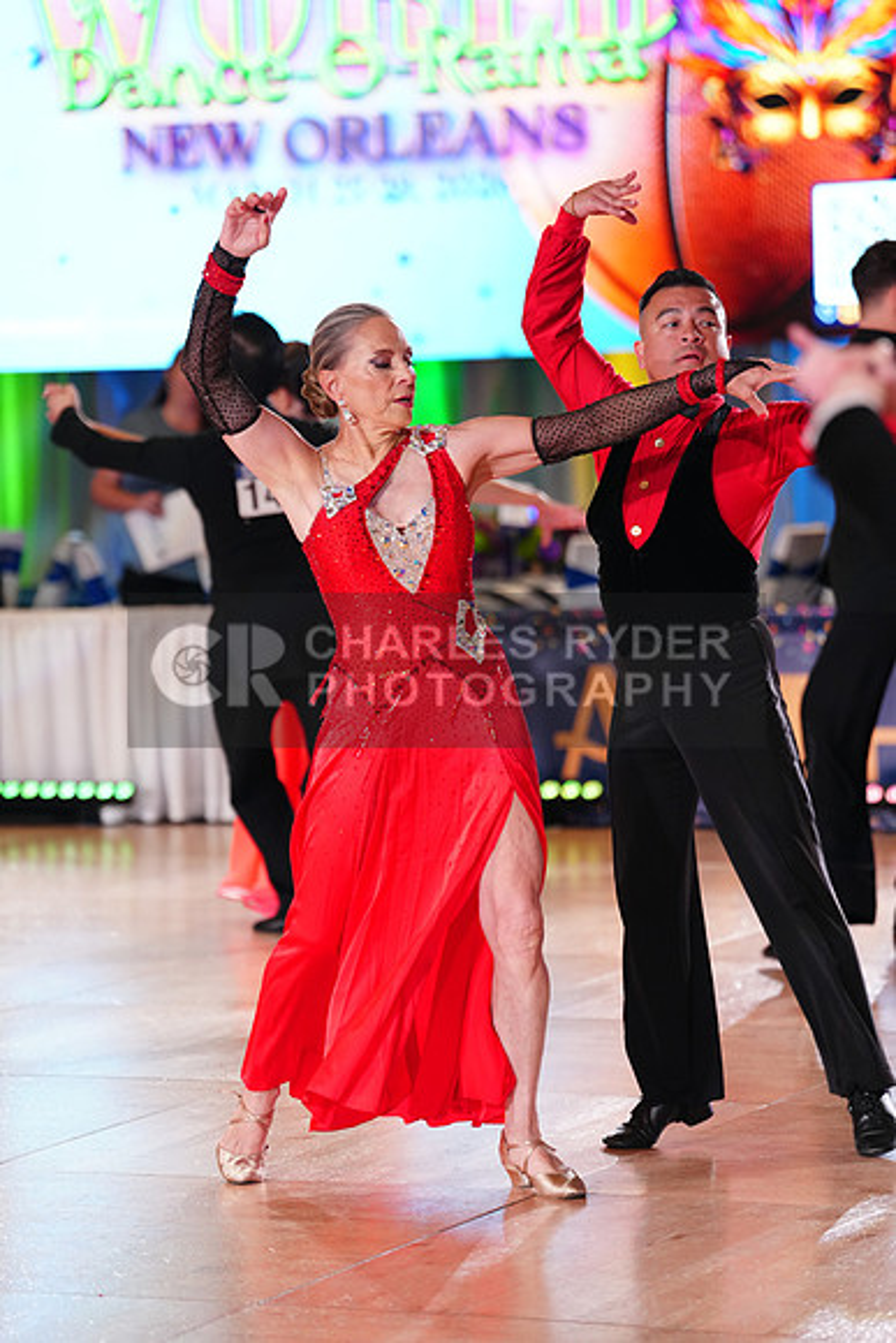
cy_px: 672
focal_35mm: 135
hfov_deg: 10.2
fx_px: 5037
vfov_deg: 15.2
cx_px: 448
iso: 2000
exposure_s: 1/640
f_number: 2.8
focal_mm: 135
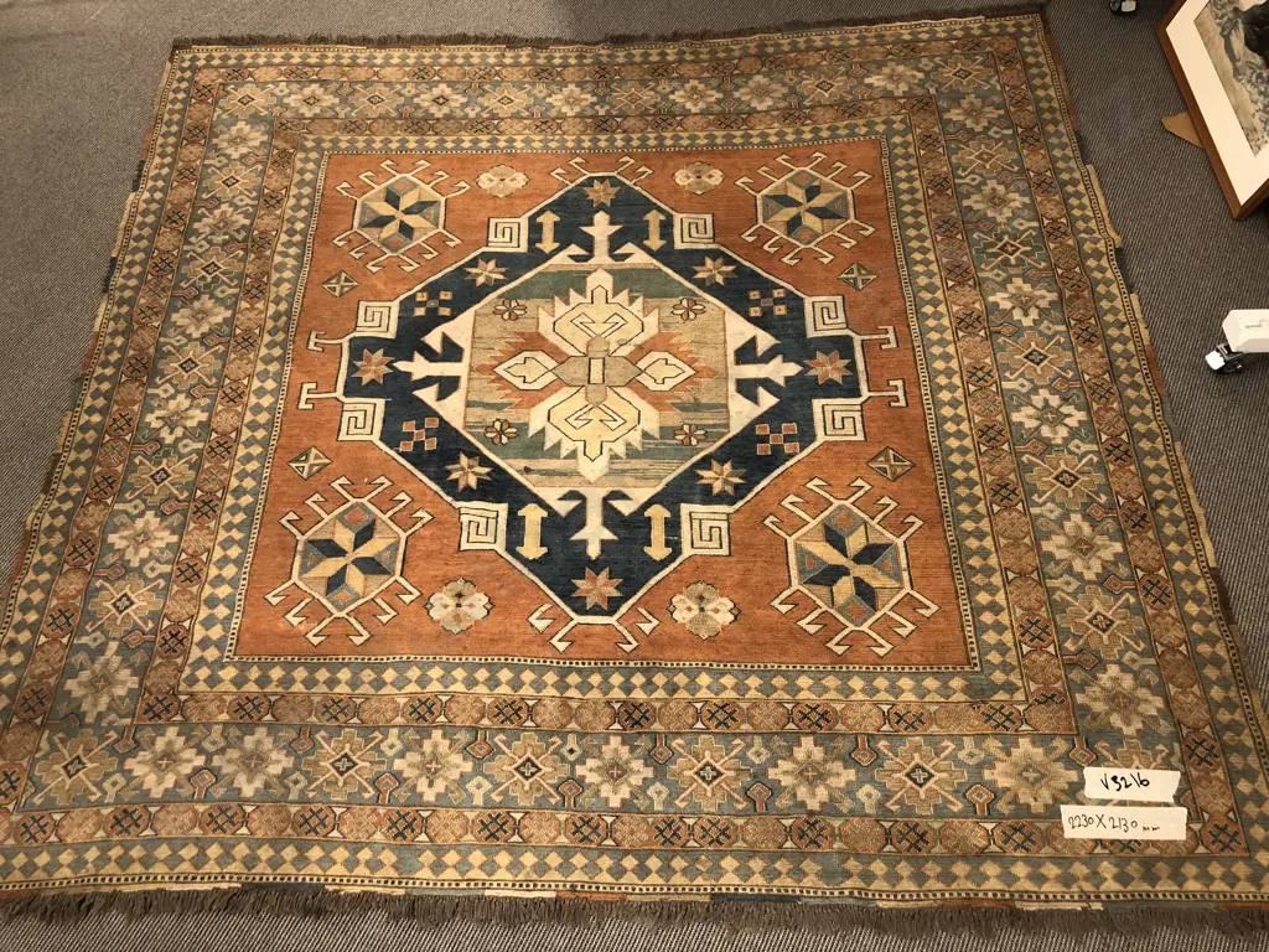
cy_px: 476
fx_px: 1026
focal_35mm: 28
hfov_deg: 63.4
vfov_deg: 49.7
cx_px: 634
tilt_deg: -60.3
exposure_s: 1/17
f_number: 1.8
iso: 50
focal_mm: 3.99
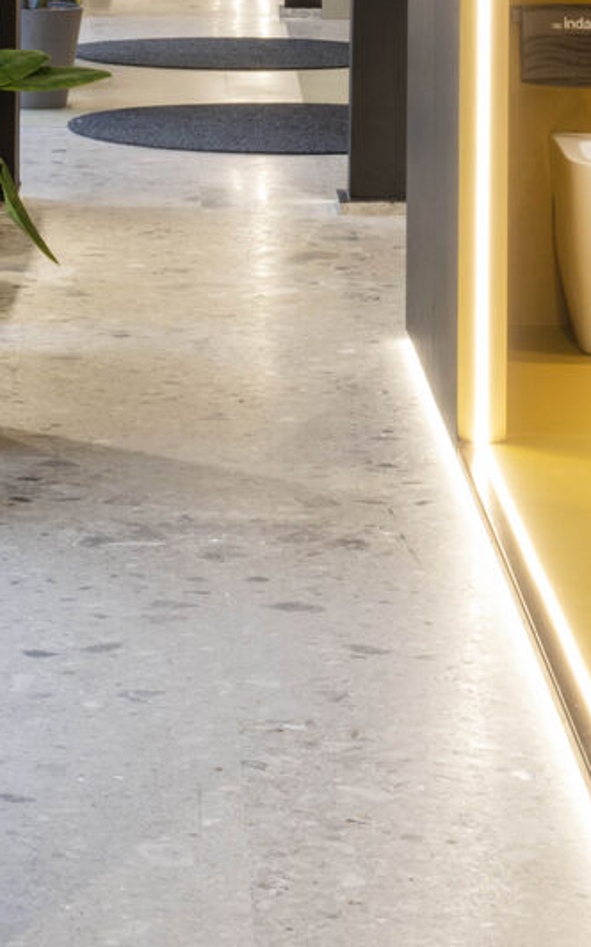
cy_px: -278
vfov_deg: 14.5
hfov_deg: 9.5
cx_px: 194
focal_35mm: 138
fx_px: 3560
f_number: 18
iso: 200
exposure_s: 1/1.25
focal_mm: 30
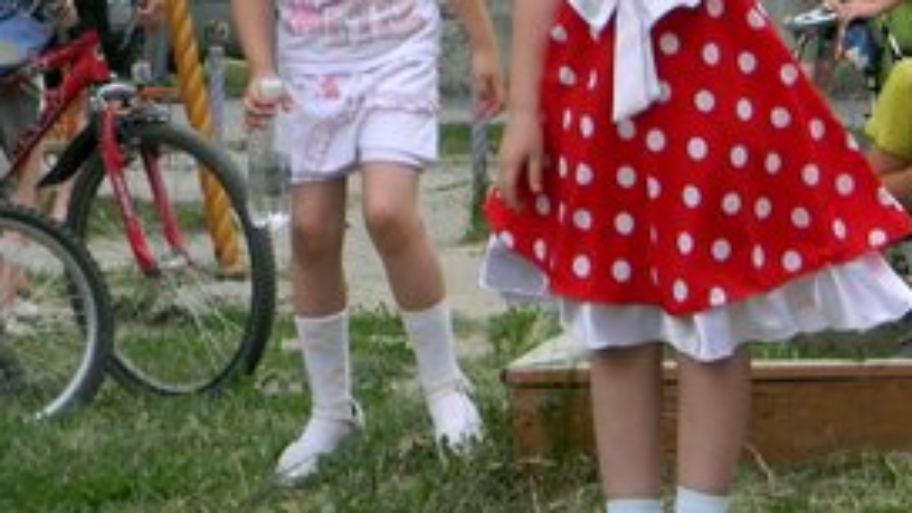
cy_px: -87
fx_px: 5151
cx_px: 929
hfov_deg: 10.0
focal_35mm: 213
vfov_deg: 5.7
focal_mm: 15.1
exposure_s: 1/119
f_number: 4.5
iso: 80
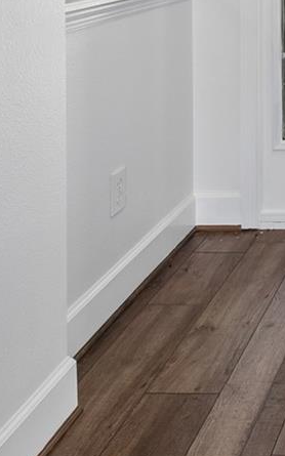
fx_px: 684
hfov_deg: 19.7
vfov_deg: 31.9
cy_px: -66
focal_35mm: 55
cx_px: 453
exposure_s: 1/13
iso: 100
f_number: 7.1
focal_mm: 10
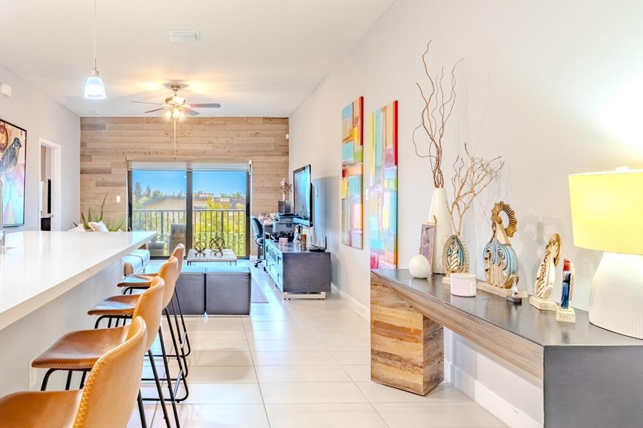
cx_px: 210
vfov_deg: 51.2
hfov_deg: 69.3
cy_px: 220
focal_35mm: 25
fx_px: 446
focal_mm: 16
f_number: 8
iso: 1600
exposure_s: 1/800
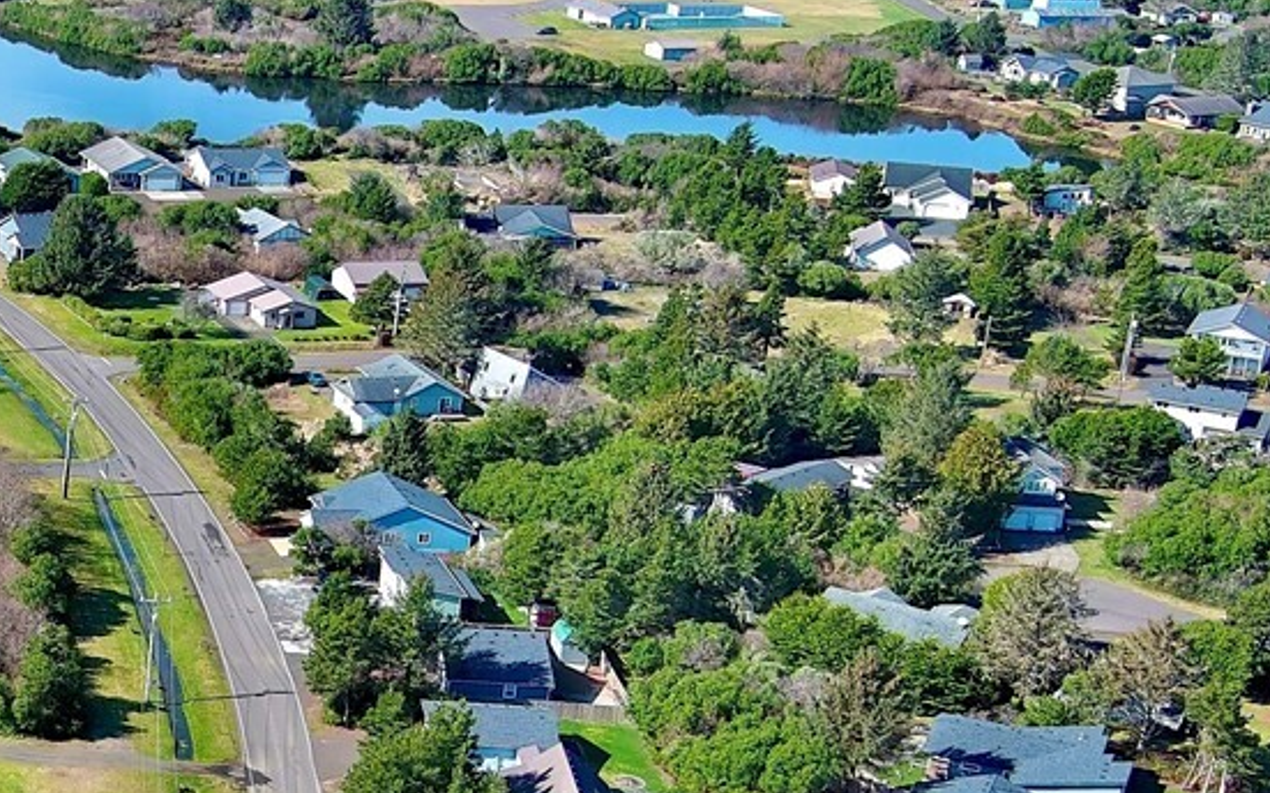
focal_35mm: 91
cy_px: 596
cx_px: -411
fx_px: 3149
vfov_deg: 14.3
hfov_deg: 20.7
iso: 100
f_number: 2.8
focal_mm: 10.57
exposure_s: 1/900
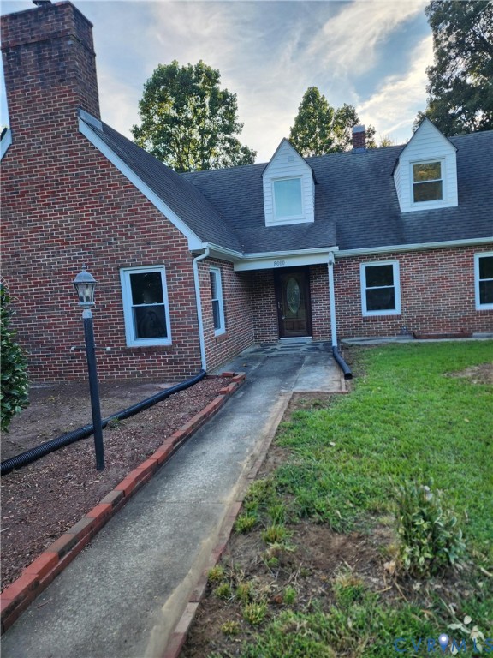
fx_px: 437
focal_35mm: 23
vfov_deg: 73.9
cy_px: 329
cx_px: 246
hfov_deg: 58.9
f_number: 1.8
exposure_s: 1/180
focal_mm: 6.4
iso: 16
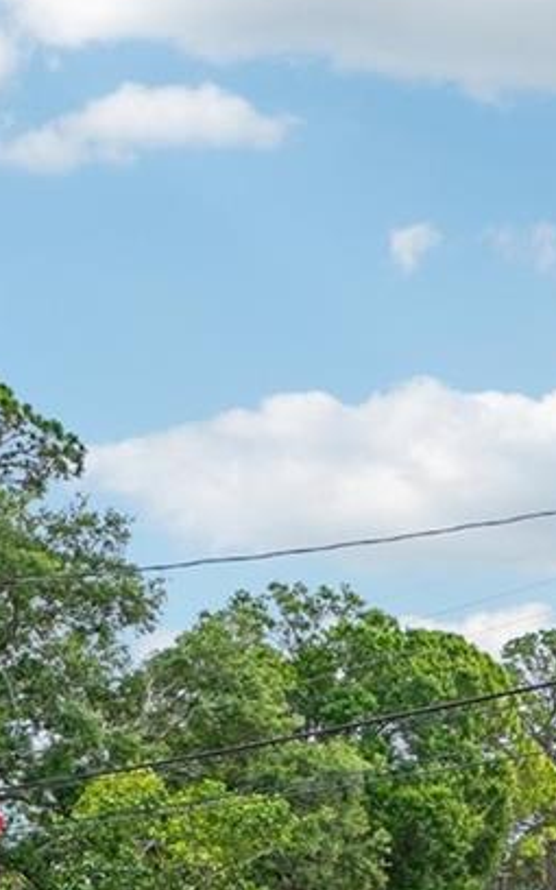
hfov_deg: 18.4
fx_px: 1455
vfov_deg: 30.3
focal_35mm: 60
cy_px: 990
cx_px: 901
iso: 100
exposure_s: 1/200
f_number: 8
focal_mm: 10
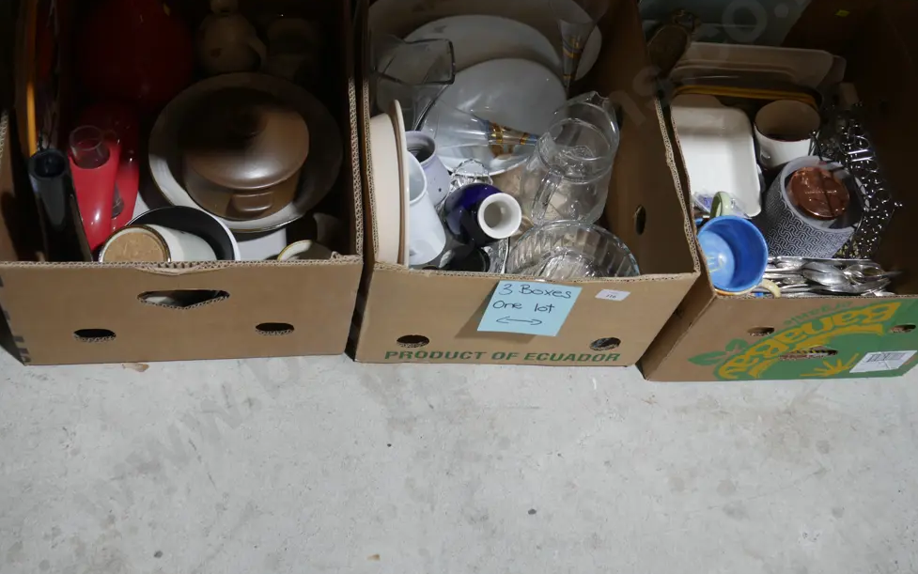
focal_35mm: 40
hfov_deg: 49.3
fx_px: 1001
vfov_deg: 31.9
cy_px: 228
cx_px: 466
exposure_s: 1/60
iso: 320
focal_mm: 18
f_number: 4
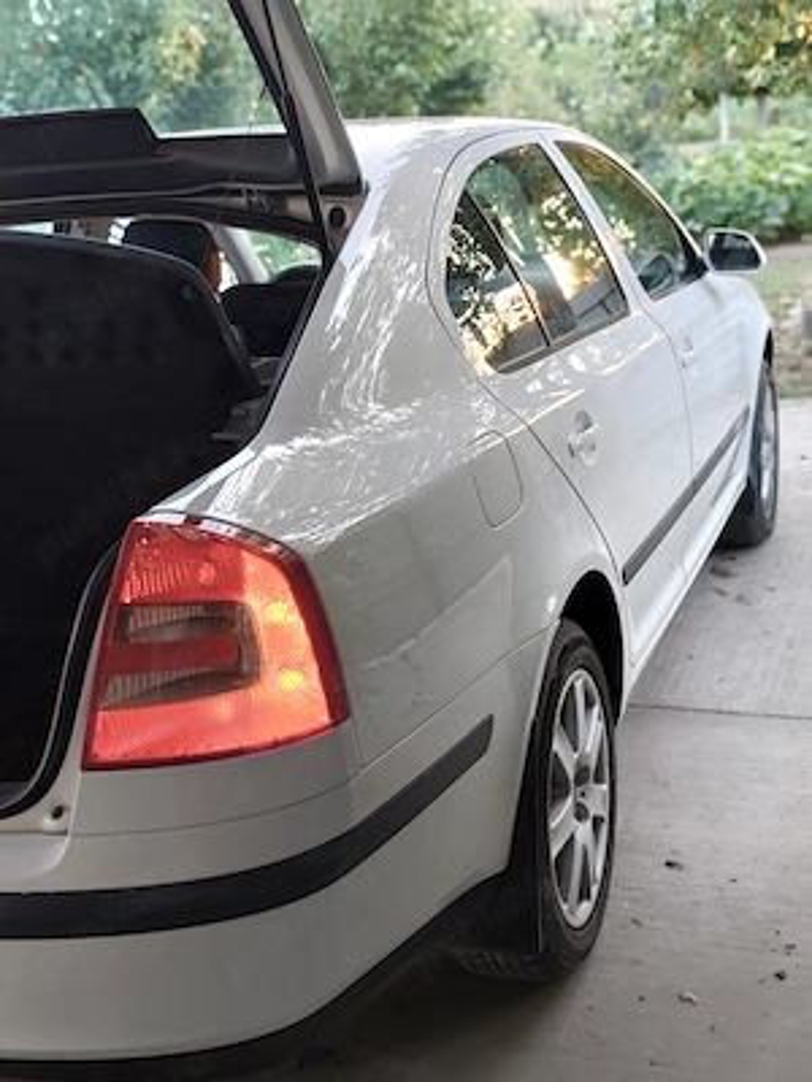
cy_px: 541
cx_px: 406
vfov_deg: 41.2
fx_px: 1439
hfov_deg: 31.5
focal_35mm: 46
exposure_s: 1/50
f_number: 1.65
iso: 320
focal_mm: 6.19
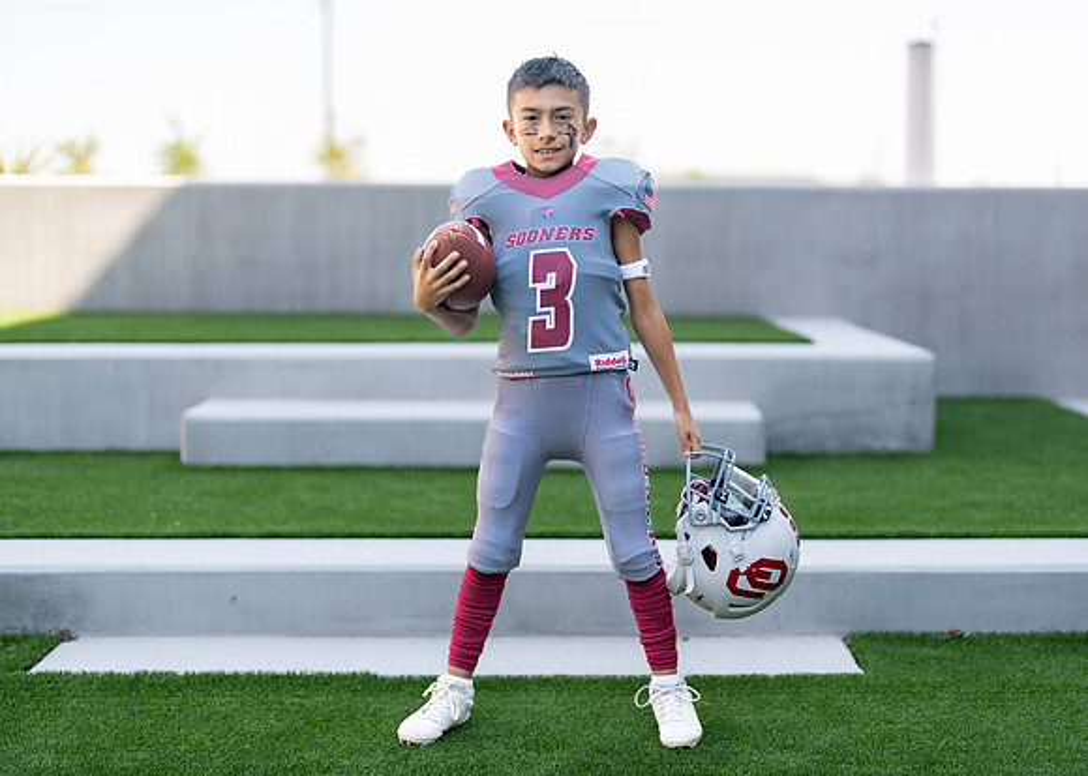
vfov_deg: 24.0
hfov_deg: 33.1
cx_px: 600
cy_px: 366
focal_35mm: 59
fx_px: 1830
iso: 100
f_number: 1.2
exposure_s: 1/1600
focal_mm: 50
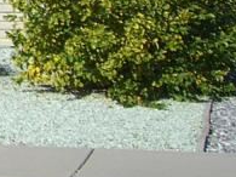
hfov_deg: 8.7
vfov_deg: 7.2
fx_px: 1363
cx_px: -380
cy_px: -142
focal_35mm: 200
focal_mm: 6.2
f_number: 4.3
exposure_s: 1/800
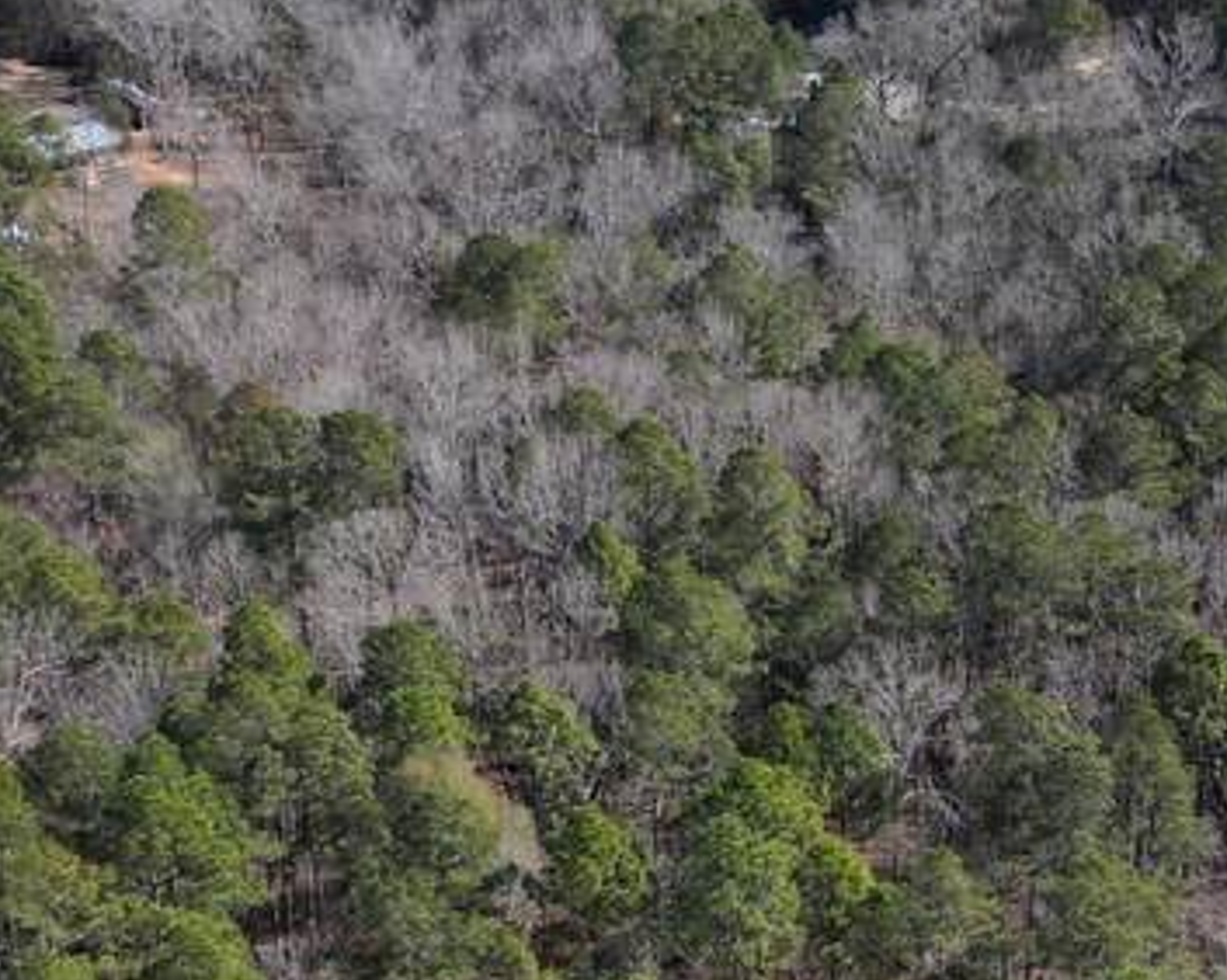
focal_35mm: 85
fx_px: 3085
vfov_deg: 17.9
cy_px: 799
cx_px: 824
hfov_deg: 22.4
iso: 110
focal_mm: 6.72
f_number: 1.7
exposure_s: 1/1600
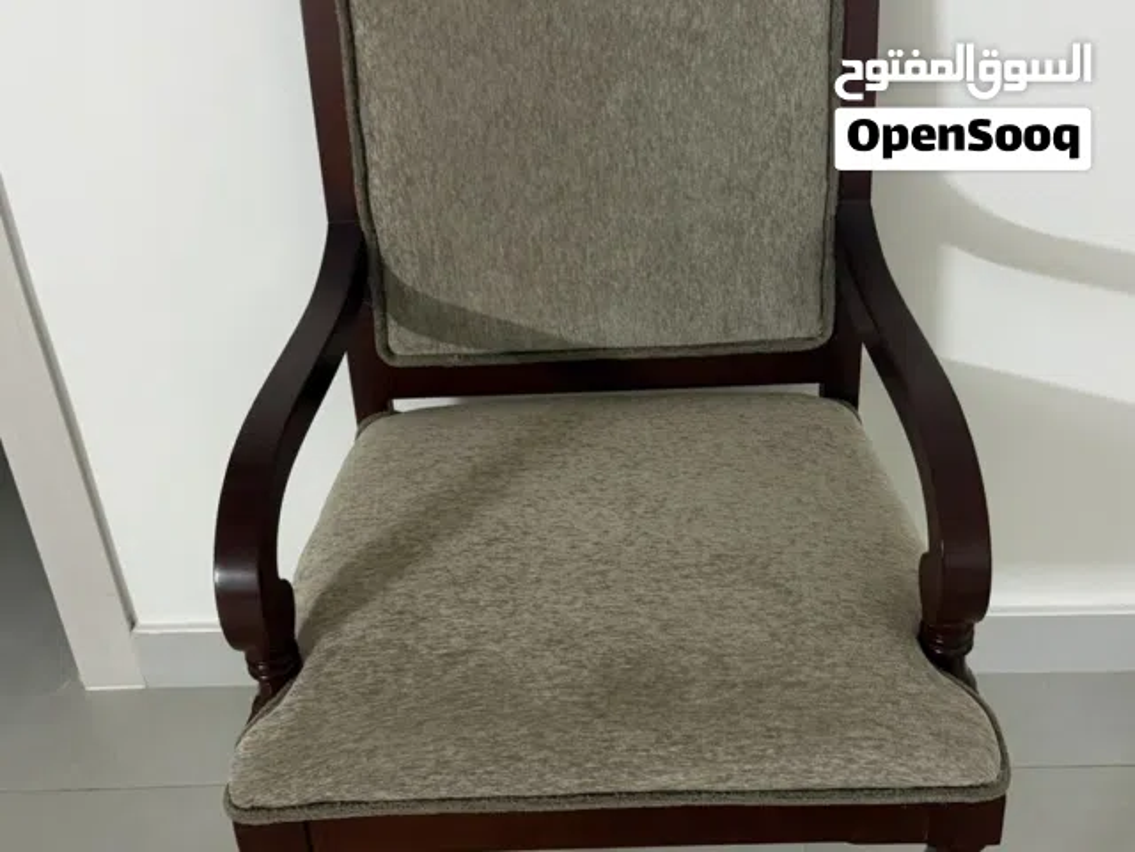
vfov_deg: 56.8
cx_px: 568
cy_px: 426
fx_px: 787
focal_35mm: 24
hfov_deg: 71.6
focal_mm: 6.76
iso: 500
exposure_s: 1/50
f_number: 1.78
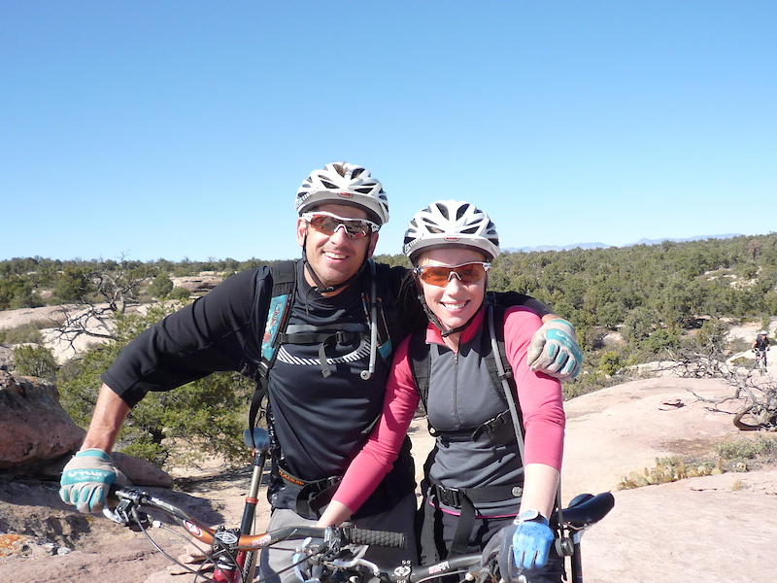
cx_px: 388
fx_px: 831
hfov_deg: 50.1
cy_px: 292
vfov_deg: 38.7
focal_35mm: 37
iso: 100
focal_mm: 4.5
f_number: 4
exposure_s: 1/500
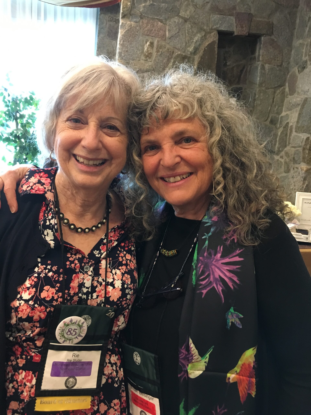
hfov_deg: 48.2
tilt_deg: -13.3
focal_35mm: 29
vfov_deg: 61.7
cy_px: 208
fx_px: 347
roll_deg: -2.9
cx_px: 156
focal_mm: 4.15
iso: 200
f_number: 2.2
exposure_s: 1/24
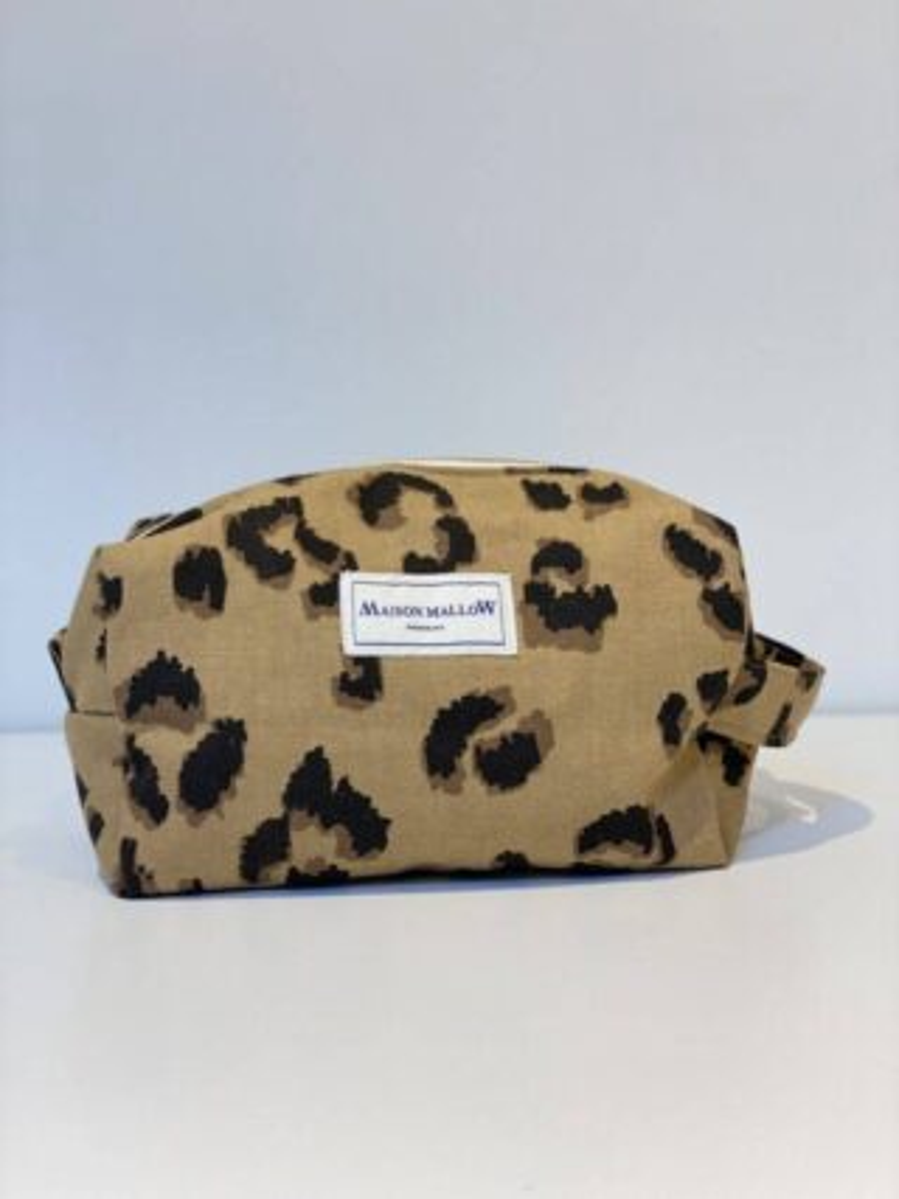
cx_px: 450
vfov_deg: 36.8
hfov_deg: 28.0
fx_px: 1802
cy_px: 600
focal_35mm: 52
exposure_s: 1/100
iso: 80
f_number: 2
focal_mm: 6
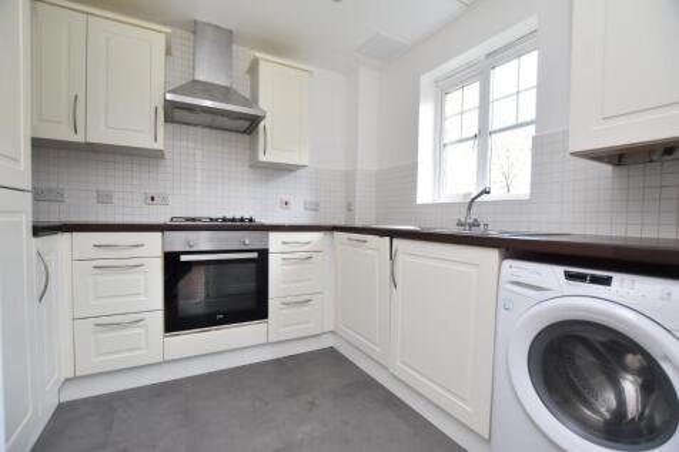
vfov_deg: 77.3
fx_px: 283
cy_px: 226
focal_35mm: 15
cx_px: 340
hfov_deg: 100.4
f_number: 3.5
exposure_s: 1/250
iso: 720
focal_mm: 10
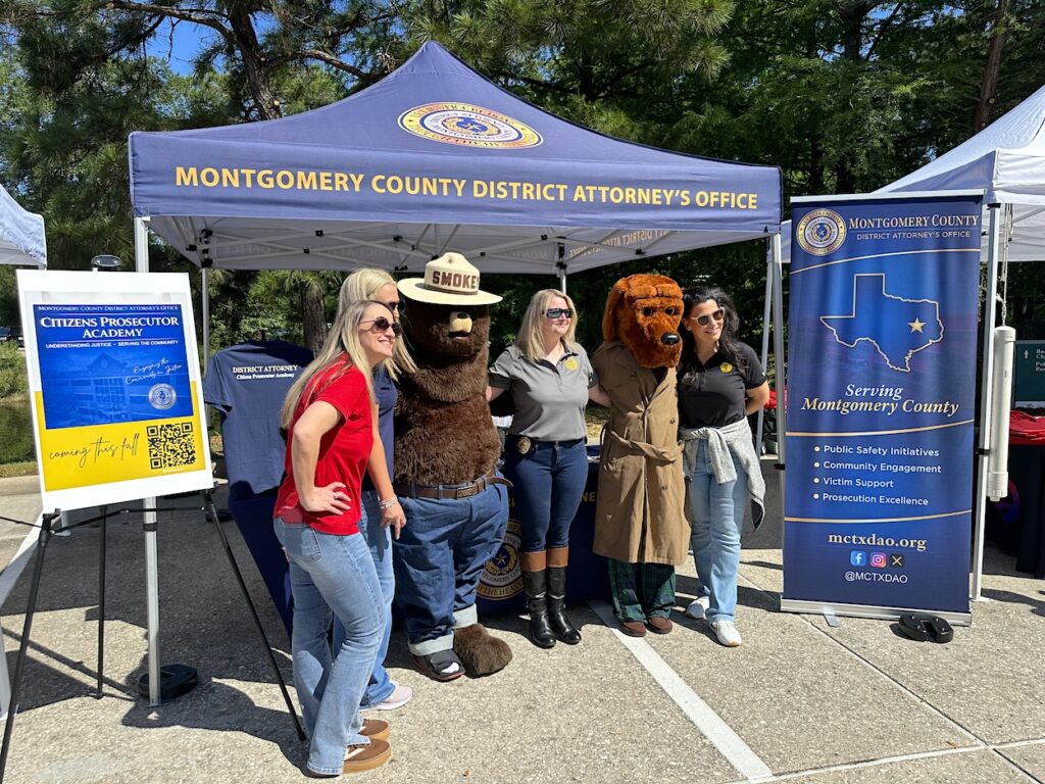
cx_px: 522
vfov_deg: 56.8
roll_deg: +0.9
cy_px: 392
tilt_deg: -5.4
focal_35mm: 24
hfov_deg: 71.6
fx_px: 725
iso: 80
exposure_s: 1/2882
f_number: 1.78
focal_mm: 6.86
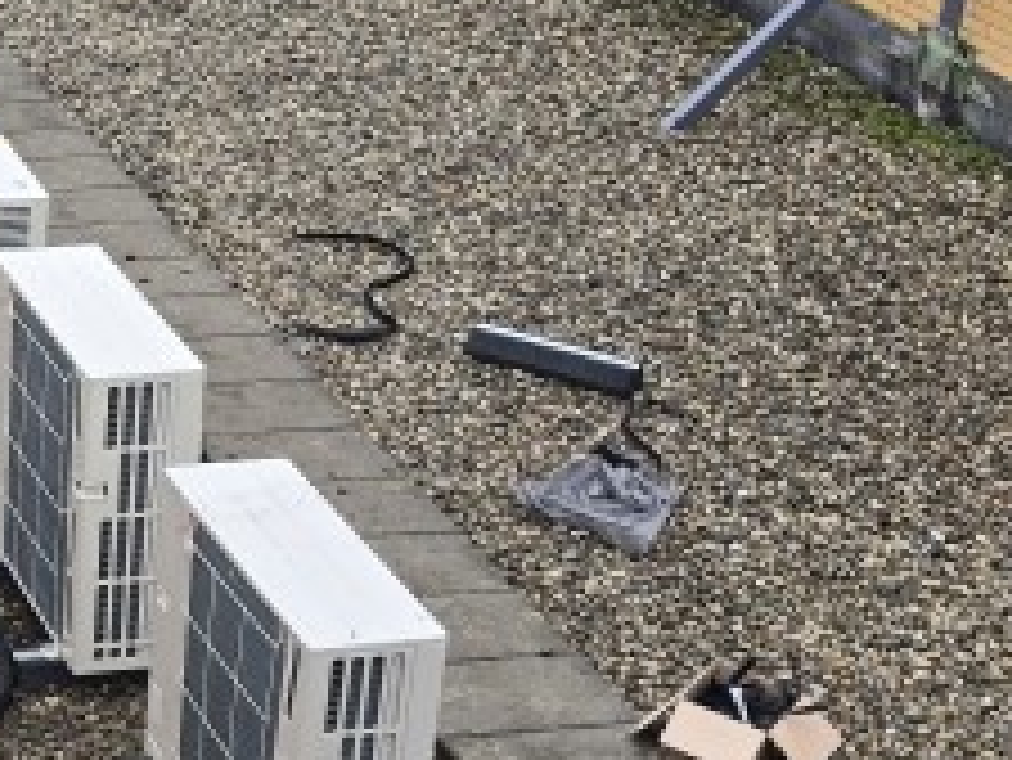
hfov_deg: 18.4
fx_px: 2867
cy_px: 328
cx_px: -355
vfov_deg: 15.1
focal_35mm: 98
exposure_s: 1/180
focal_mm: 6.3
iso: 20
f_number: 1.7
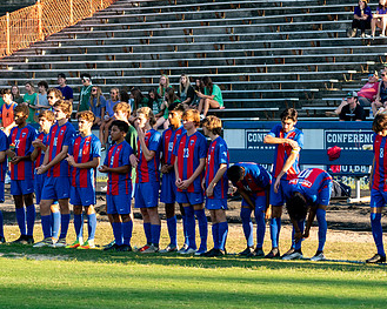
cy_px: 121
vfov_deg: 8.0
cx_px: 108
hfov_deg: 10.0
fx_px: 2210
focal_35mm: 193
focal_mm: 100
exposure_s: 1/200
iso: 125
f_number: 4.5
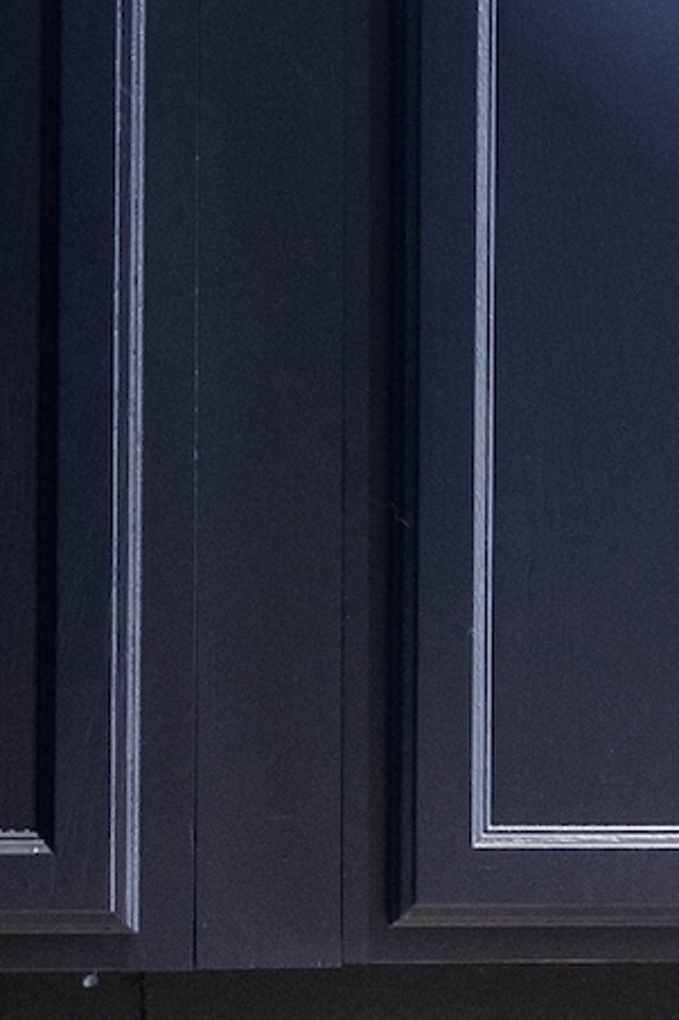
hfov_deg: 5.5
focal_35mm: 249
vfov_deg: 8.0
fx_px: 7049
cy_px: -887
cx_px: 537
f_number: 1.6
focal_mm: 50
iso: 500
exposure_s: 1/200
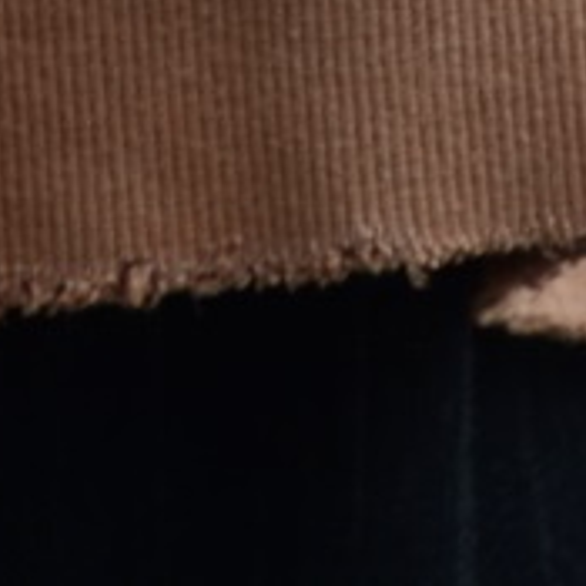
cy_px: -1934
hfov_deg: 0.9
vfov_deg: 0.9
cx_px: 17
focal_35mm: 2034
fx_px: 38950
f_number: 6.3
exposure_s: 1/250
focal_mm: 185
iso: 200
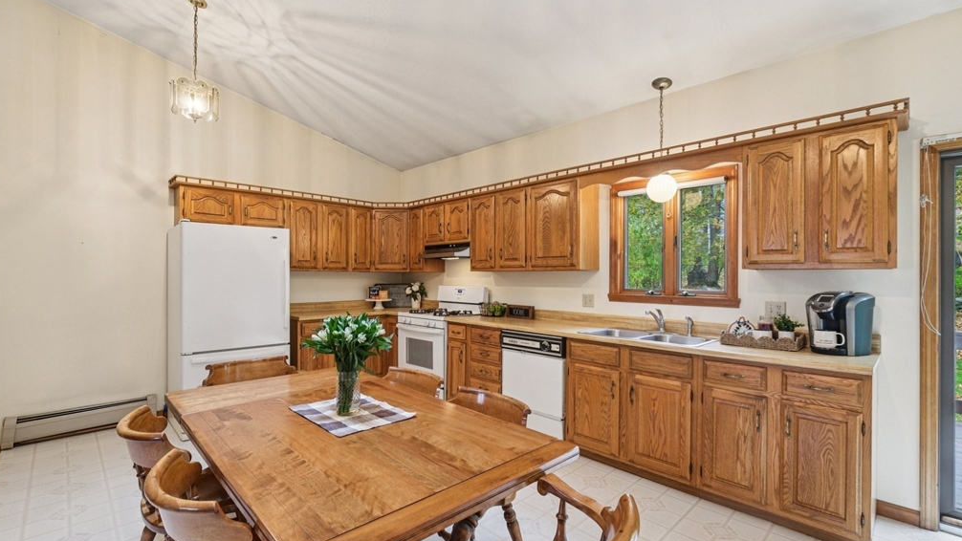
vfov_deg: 67.1
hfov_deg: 99.4
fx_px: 408
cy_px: 281
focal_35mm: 16
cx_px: 482
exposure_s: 1/10
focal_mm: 10
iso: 400
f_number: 5.6
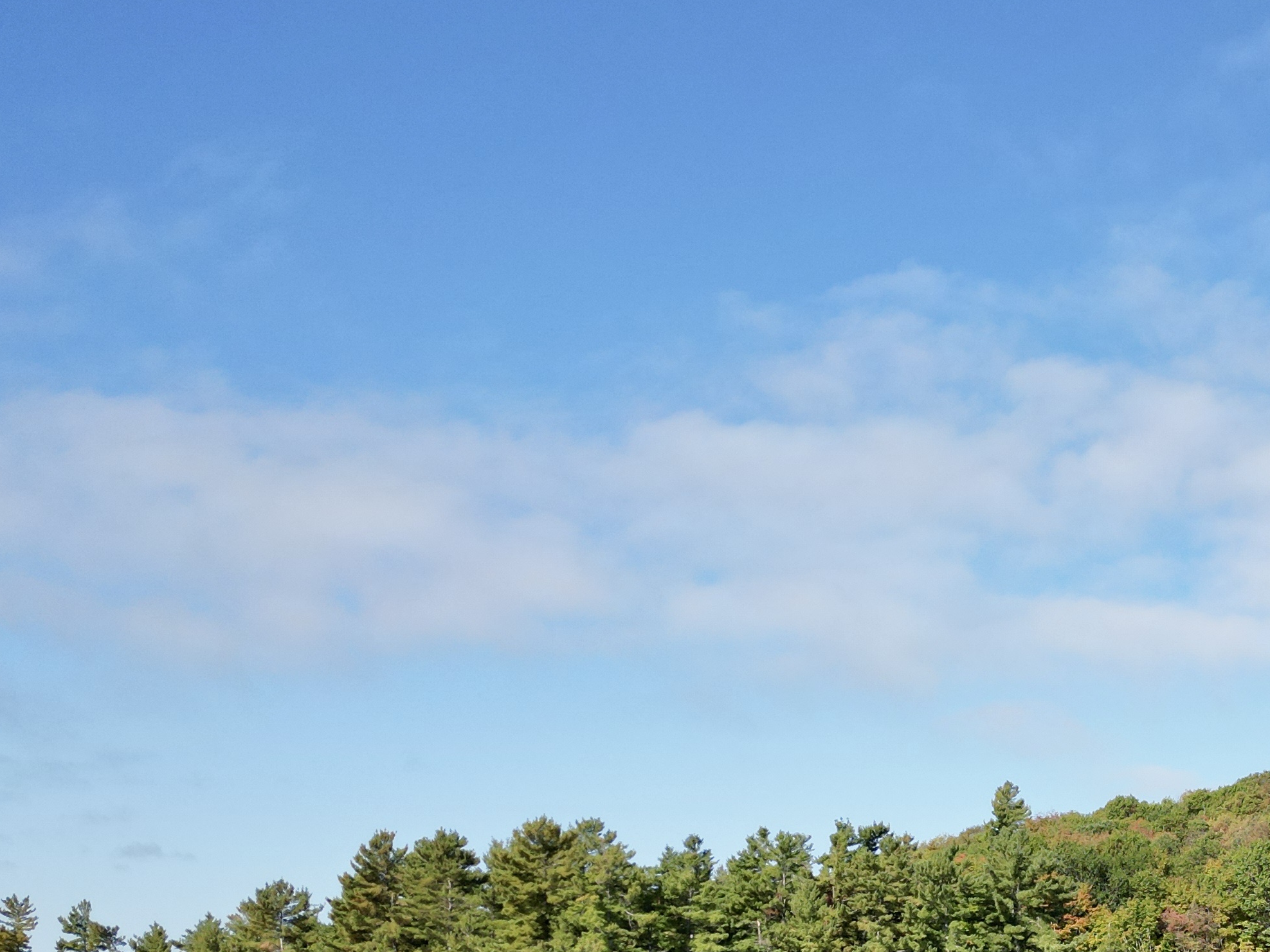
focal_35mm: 49
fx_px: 1798
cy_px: 933
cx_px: 1123
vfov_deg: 28.0
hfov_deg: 36.7
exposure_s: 1/2000
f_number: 1.7
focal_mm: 6.72
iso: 120
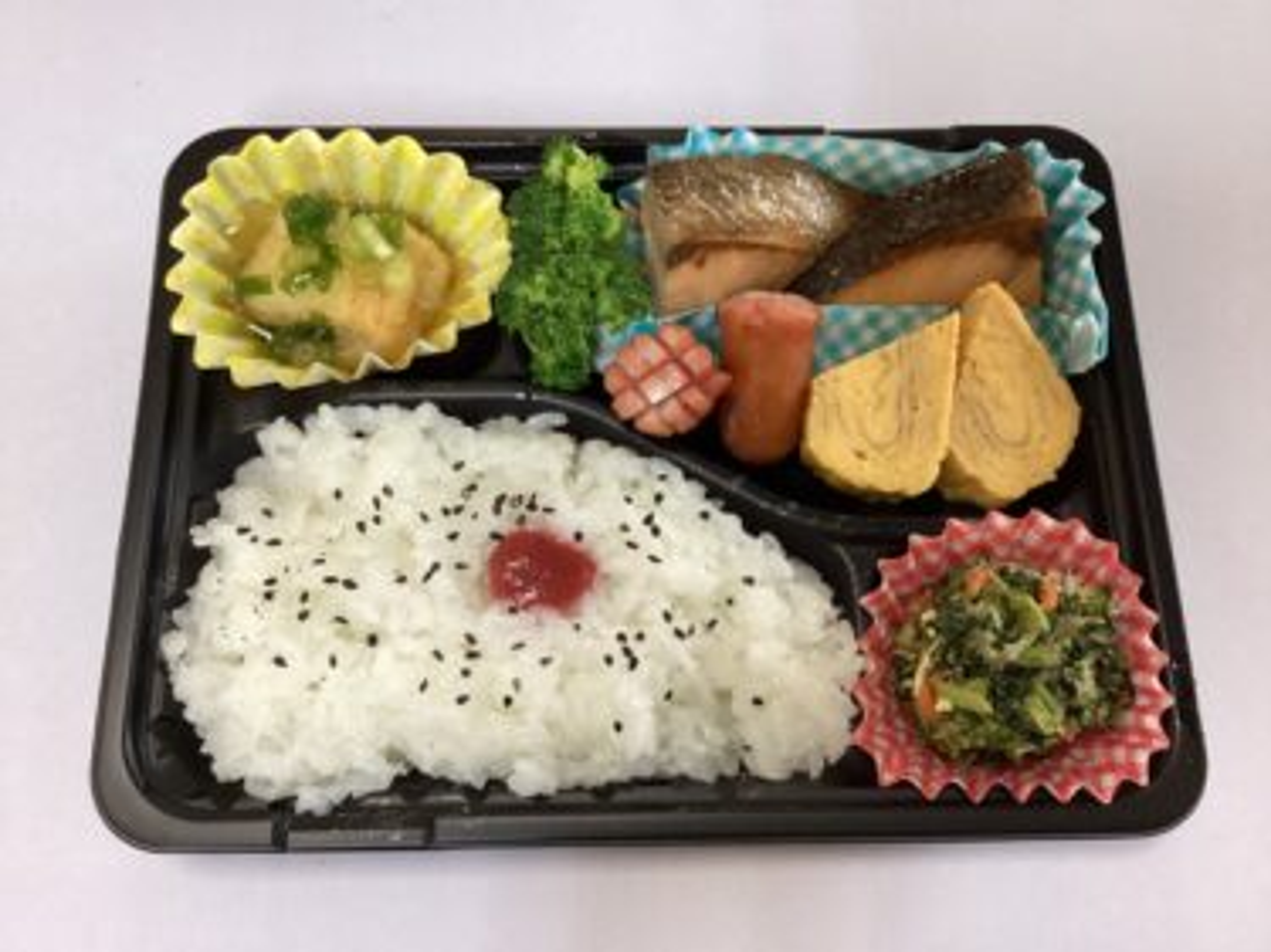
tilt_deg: -72.9
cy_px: 476
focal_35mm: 31
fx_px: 1138
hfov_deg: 58.4
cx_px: 636
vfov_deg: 45.4
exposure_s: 1/60
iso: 200
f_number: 2.4
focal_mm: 3.3
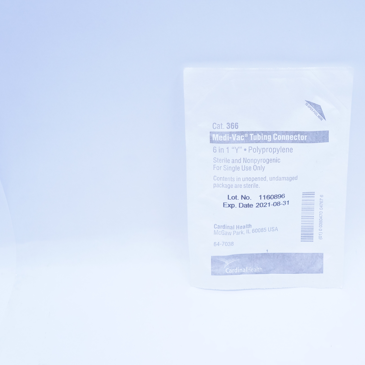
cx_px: 260
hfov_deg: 33.5
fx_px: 596
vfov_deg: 34.0
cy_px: 183
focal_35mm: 50
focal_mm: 26
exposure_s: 1/200
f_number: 5
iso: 800
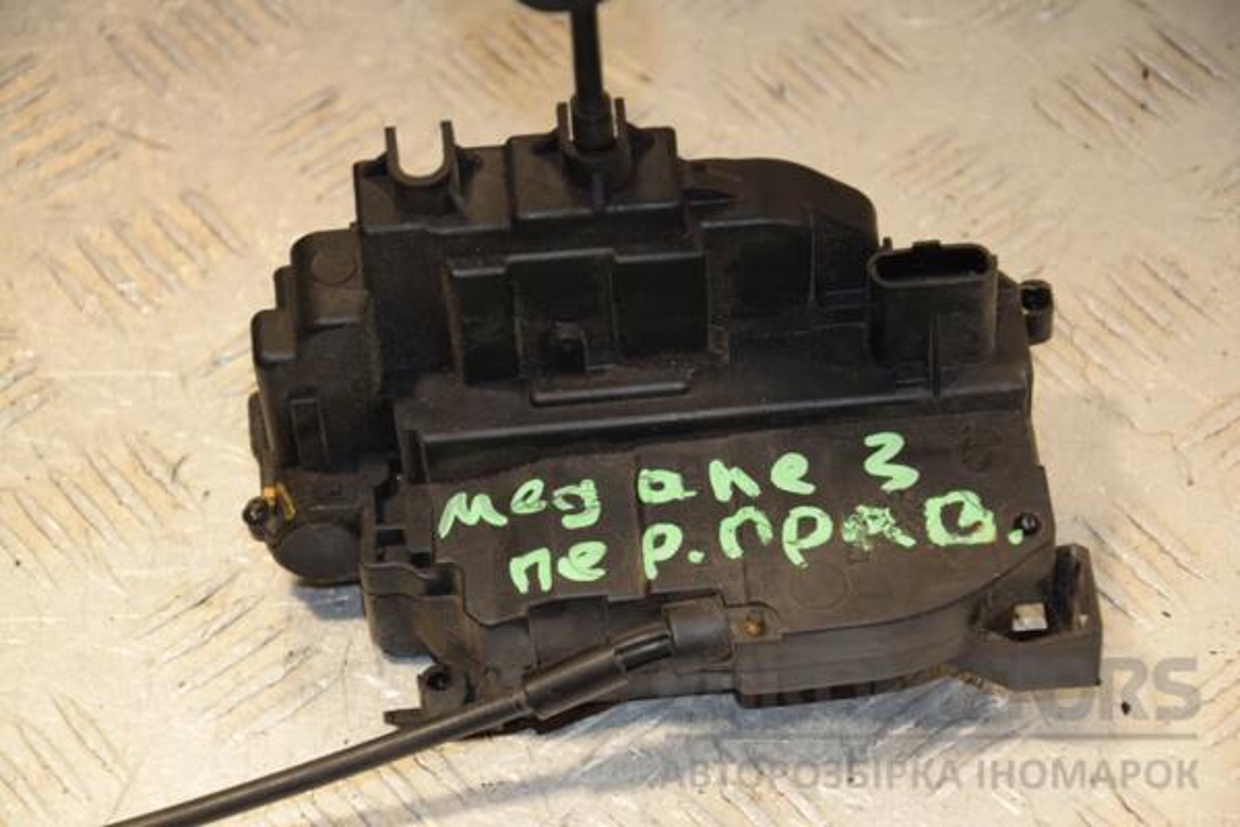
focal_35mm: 135
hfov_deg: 15.2
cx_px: 620
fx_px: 4650
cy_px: 414
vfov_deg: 10.2
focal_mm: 90
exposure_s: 1/200
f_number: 6.3
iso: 800
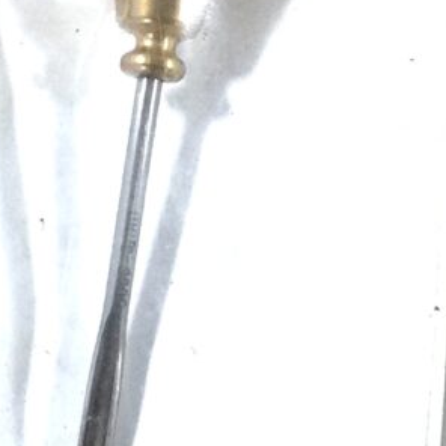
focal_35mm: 178
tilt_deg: -74.7
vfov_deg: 9.8
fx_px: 2595
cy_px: 77
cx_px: 313
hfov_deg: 9.8
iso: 50
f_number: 2.4
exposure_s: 1/100
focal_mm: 3.3
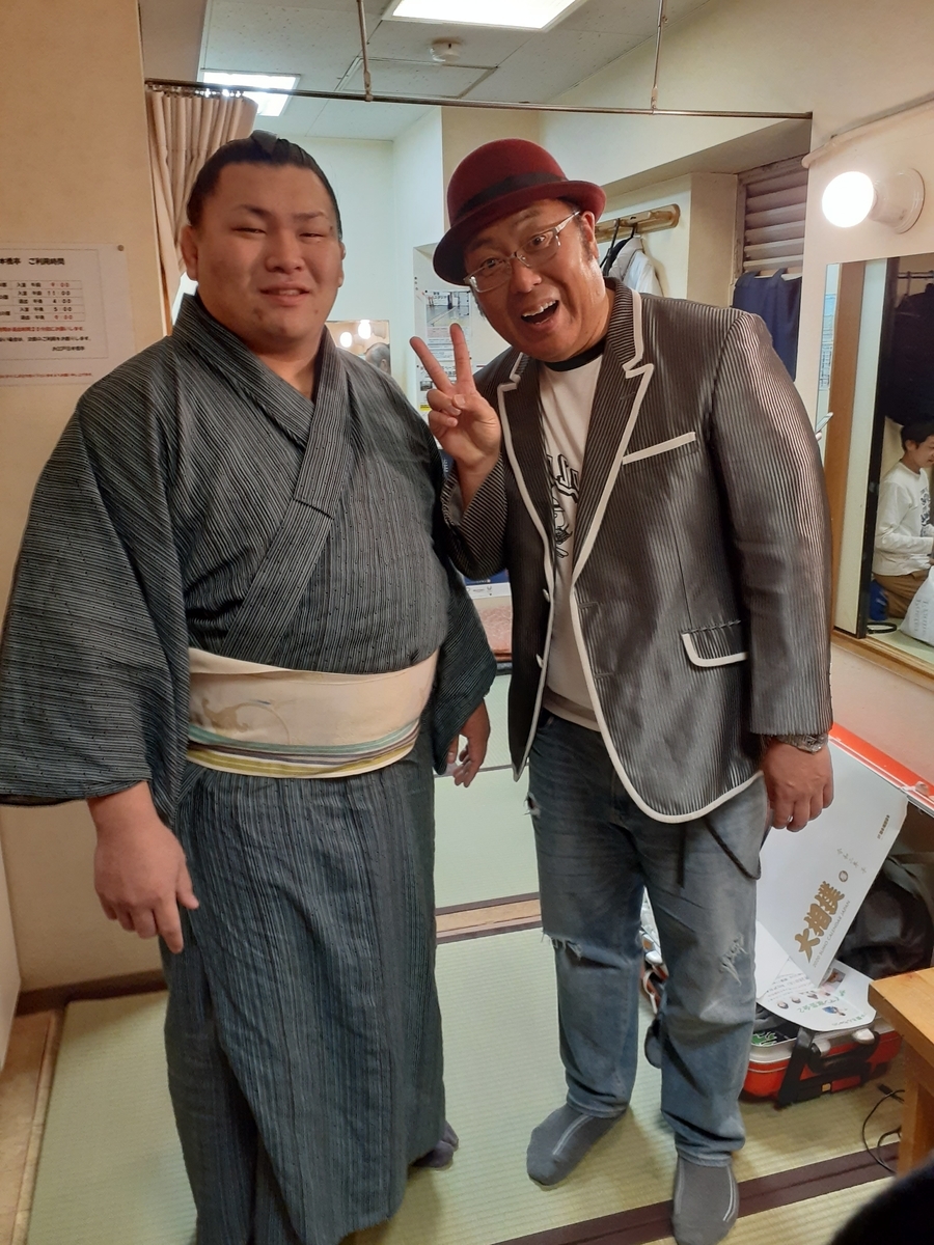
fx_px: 971
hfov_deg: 51.4
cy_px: 622
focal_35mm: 27
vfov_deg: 65.3
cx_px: 467
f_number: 1.9
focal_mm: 3.6
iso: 320
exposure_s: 1/25
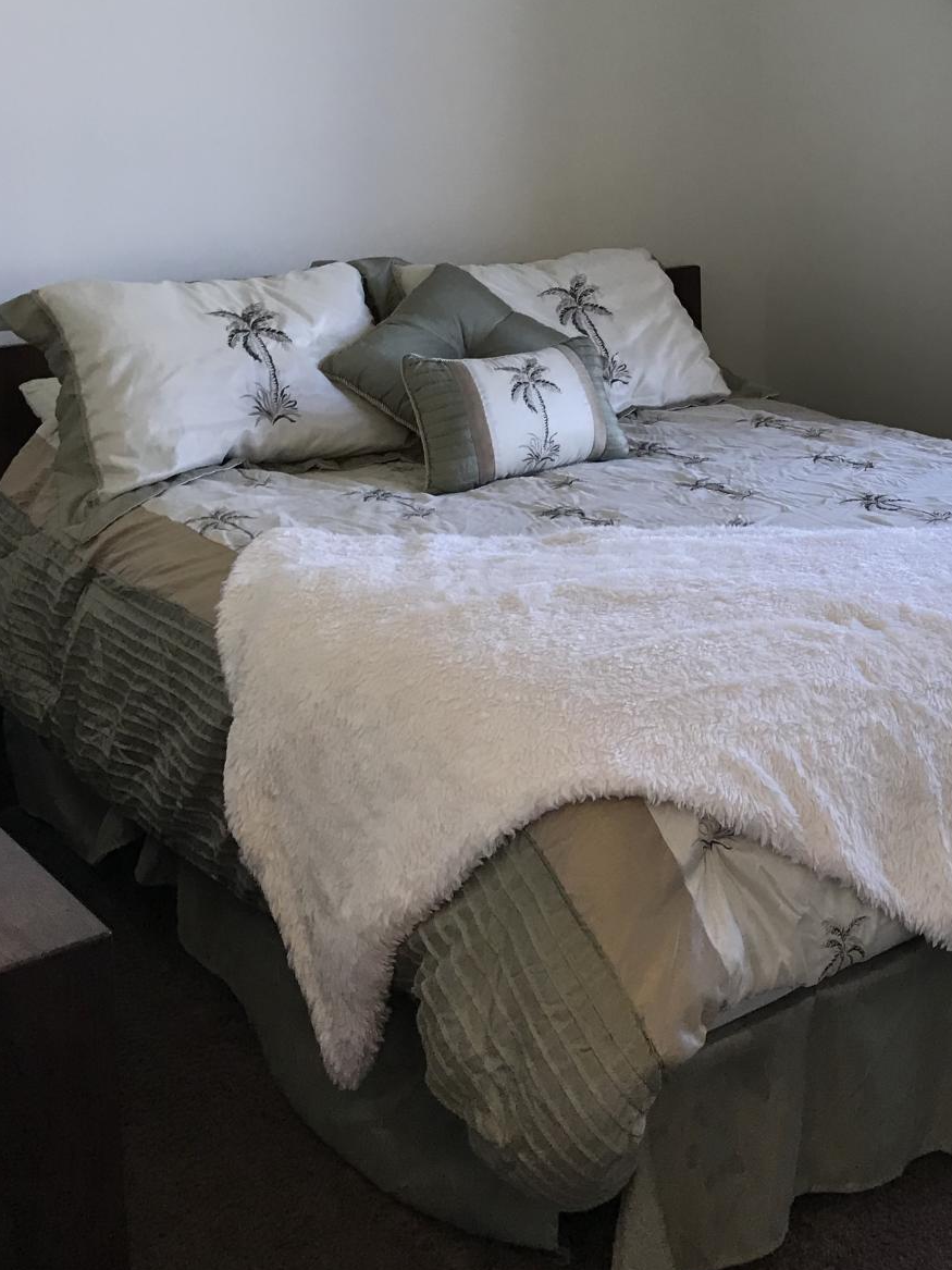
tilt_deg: -6.3
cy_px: 281
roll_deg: +0.9
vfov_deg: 38.4
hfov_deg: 29.5
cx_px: 775
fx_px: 1760
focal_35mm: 48
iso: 20
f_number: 1.8
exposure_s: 1/30
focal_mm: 3.99
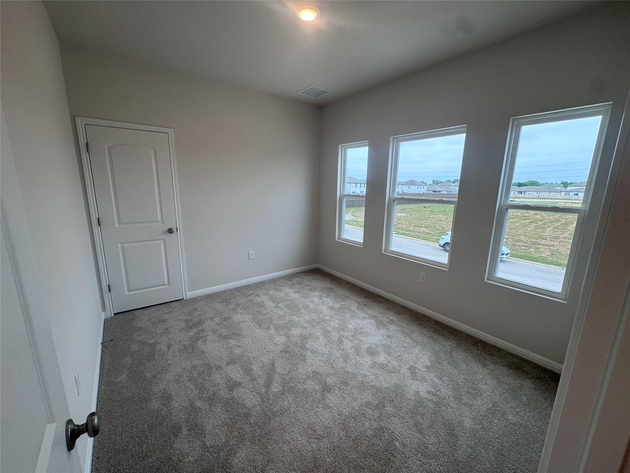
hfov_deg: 102.1
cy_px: 236
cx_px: 315
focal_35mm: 14
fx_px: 255
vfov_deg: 85.7
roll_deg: -1.8
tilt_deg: -13.3
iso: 64
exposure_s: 1/120
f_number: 2.2
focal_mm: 2.22
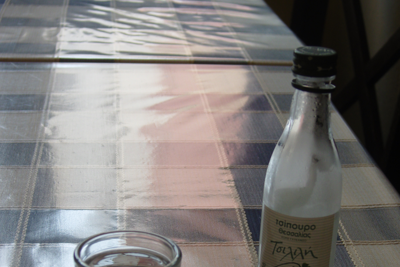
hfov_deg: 23.1
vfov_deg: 15.4
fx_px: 978
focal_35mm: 88
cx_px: 200
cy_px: 218
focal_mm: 13.6
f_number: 3.8
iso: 100
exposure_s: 1/125
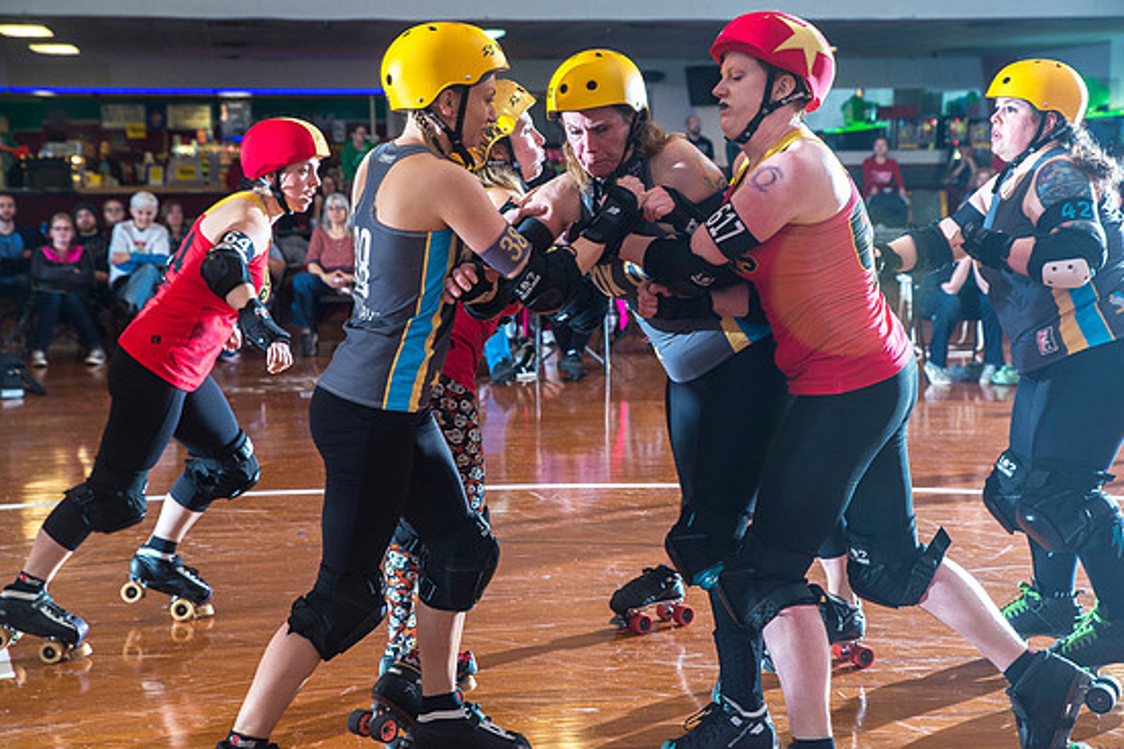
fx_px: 1841
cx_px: 541
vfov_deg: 23.0
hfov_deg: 33.9
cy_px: 358
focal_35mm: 59
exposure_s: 1/160
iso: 800
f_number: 5.6
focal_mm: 56
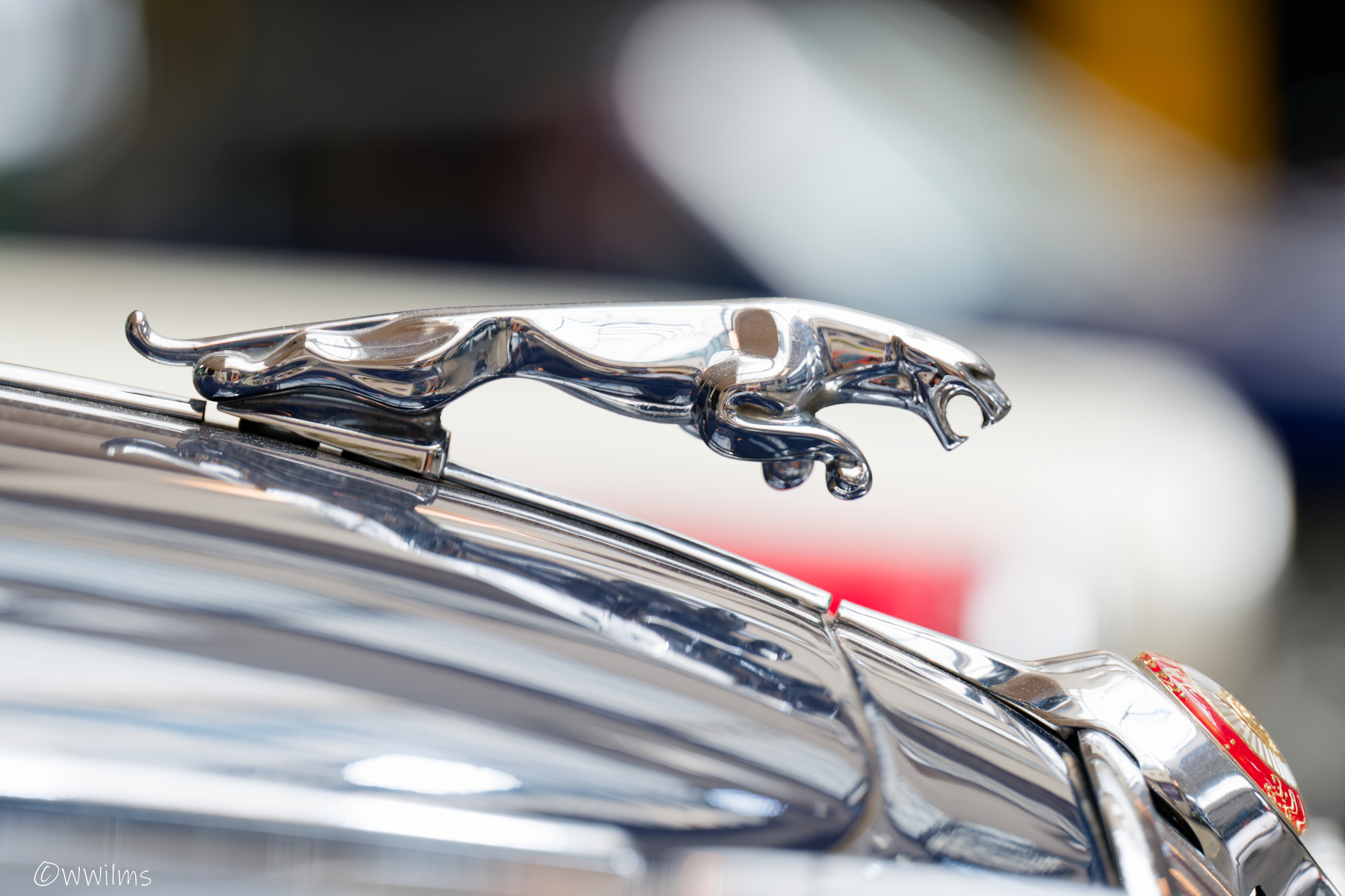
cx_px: 672
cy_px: 448
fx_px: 7845
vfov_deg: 6.5
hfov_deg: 9.8
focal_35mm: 210
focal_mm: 140
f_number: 2.8
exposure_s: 1/125
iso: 100
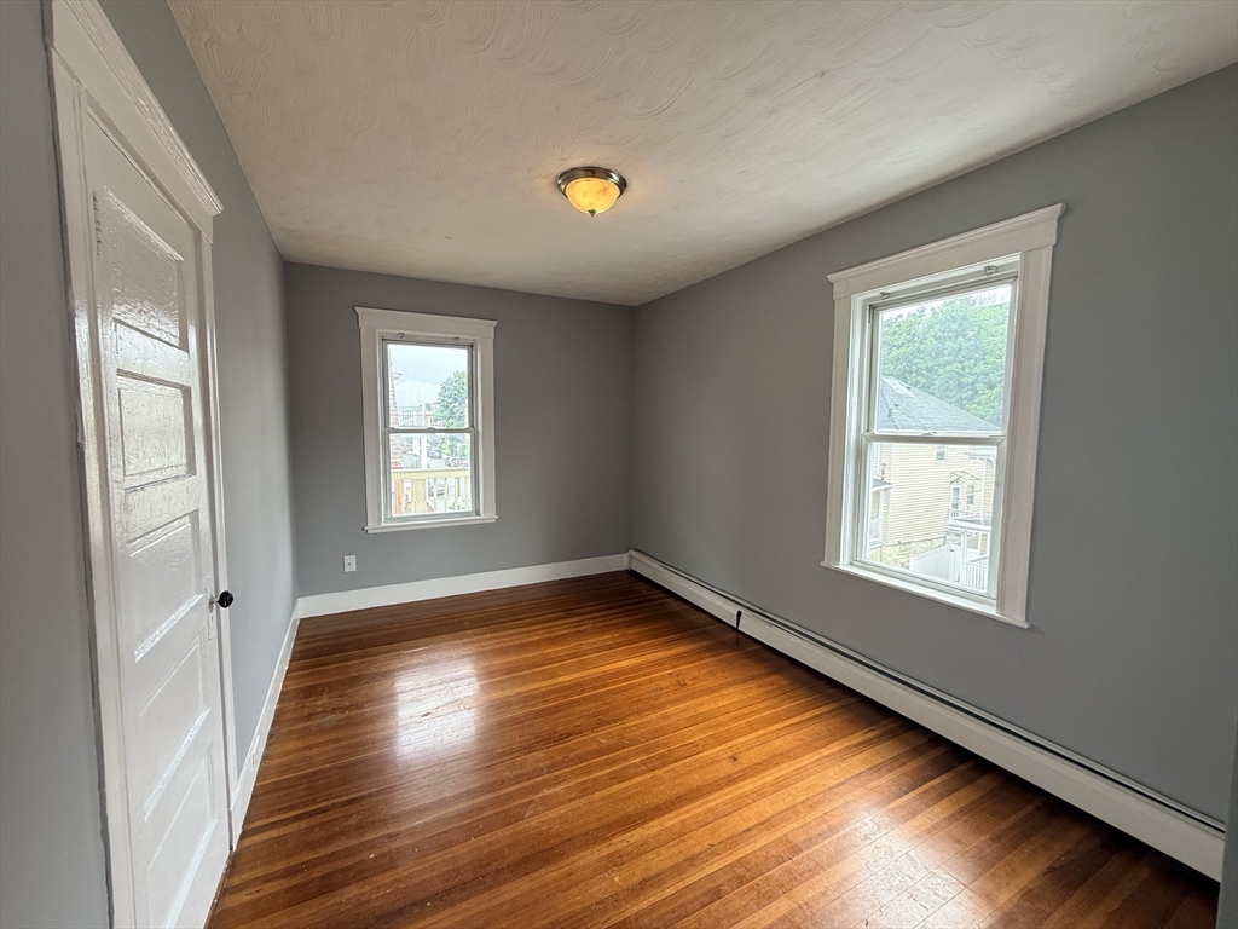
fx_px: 501
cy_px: 464
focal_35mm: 14
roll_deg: -0.5
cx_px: 619
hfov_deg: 102.1
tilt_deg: -4.0
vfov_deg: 85.7
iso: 100
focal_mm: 2.22
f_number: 2.2
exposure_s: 1/120
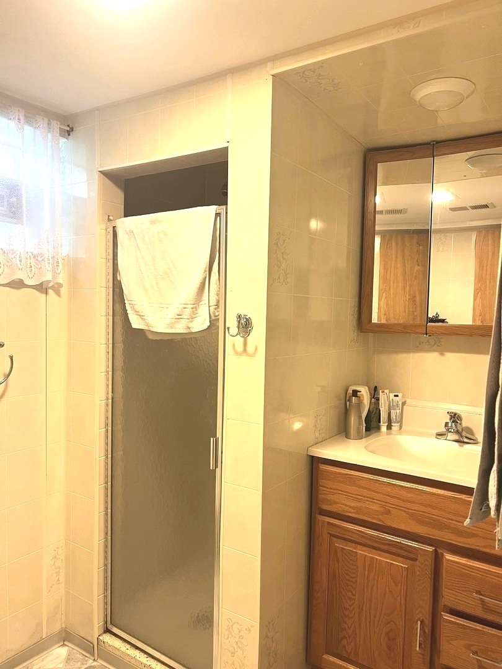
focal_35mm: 26
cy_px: 334
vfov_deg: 67.3
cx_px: 251
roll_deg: -0.3
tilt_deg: -1.0
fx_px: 503
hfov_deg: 53.1
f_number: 1.5
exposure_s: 1/60
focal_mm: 5.7
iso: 200
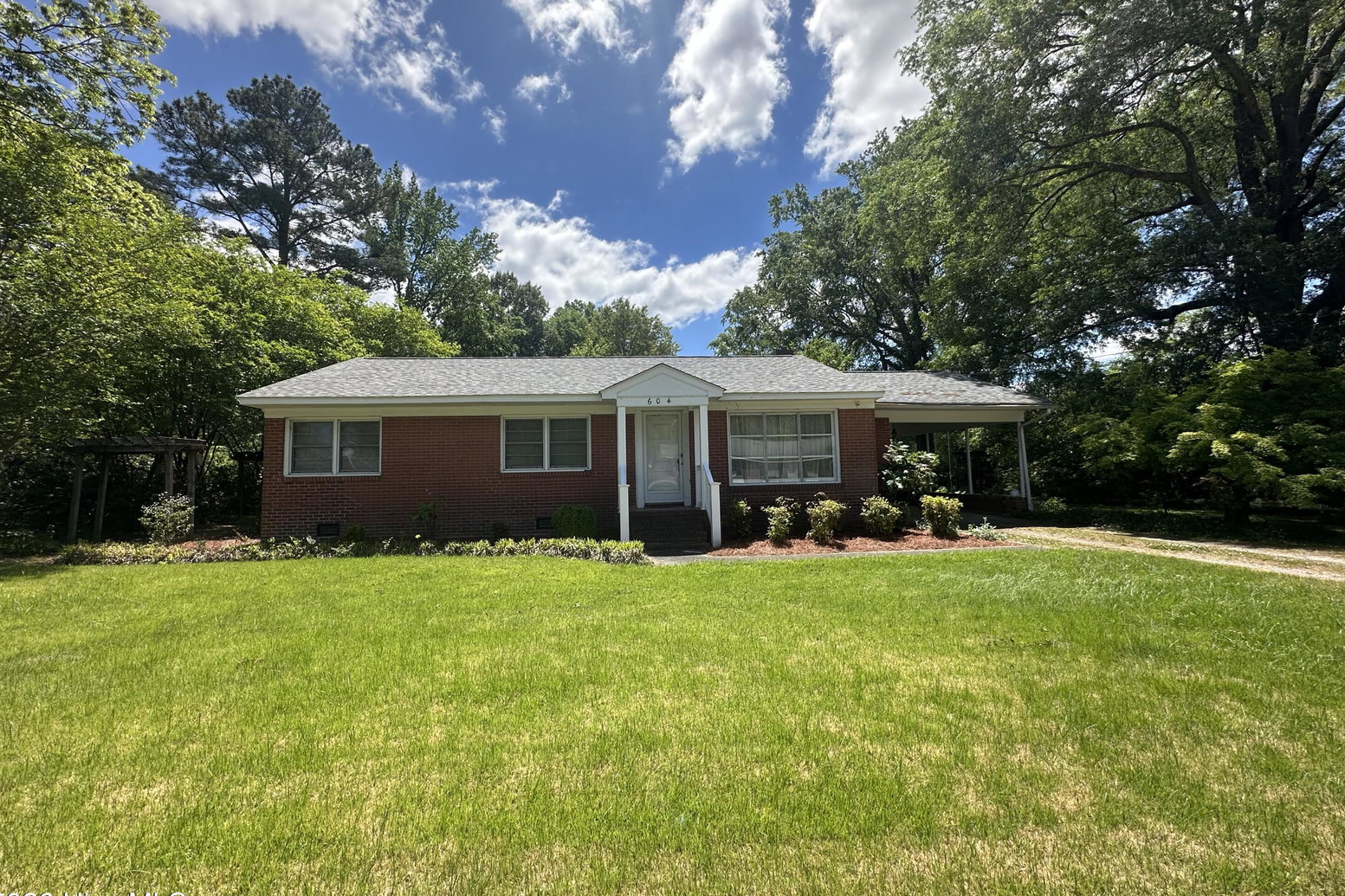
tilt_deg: +4.7
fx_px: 560
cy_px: 432
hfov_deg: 100.4
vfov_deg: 77.3
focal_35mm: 15
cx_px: 658
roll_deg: +1.3
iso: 50
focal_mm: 2.22
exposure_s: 1/1261
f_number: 2.2
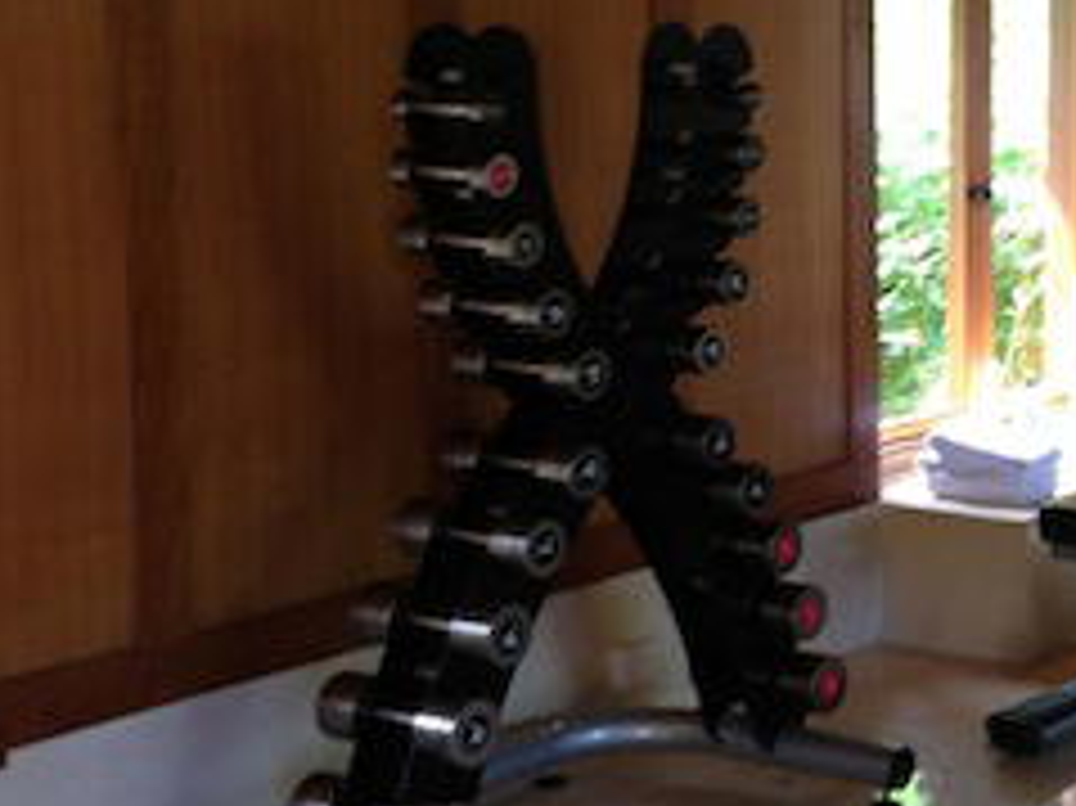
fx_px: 2485
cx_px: 1144
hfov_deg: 23.2
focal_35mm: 80
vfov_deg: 18.3
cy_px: 245
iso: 80
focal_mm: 4.13
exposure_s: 1/20
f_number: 2.4
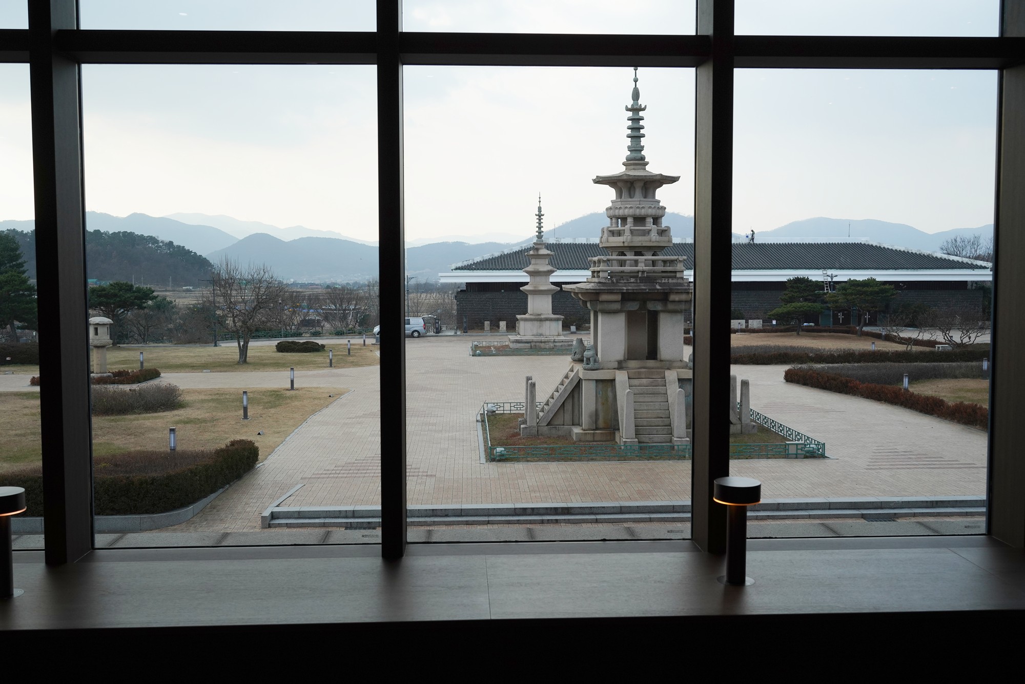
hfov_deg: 53.1
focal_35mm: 36
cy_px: 342
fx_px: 1025
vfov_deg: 36.9
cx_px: 512
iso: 500
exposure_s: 1/125
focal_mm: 36
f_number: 10
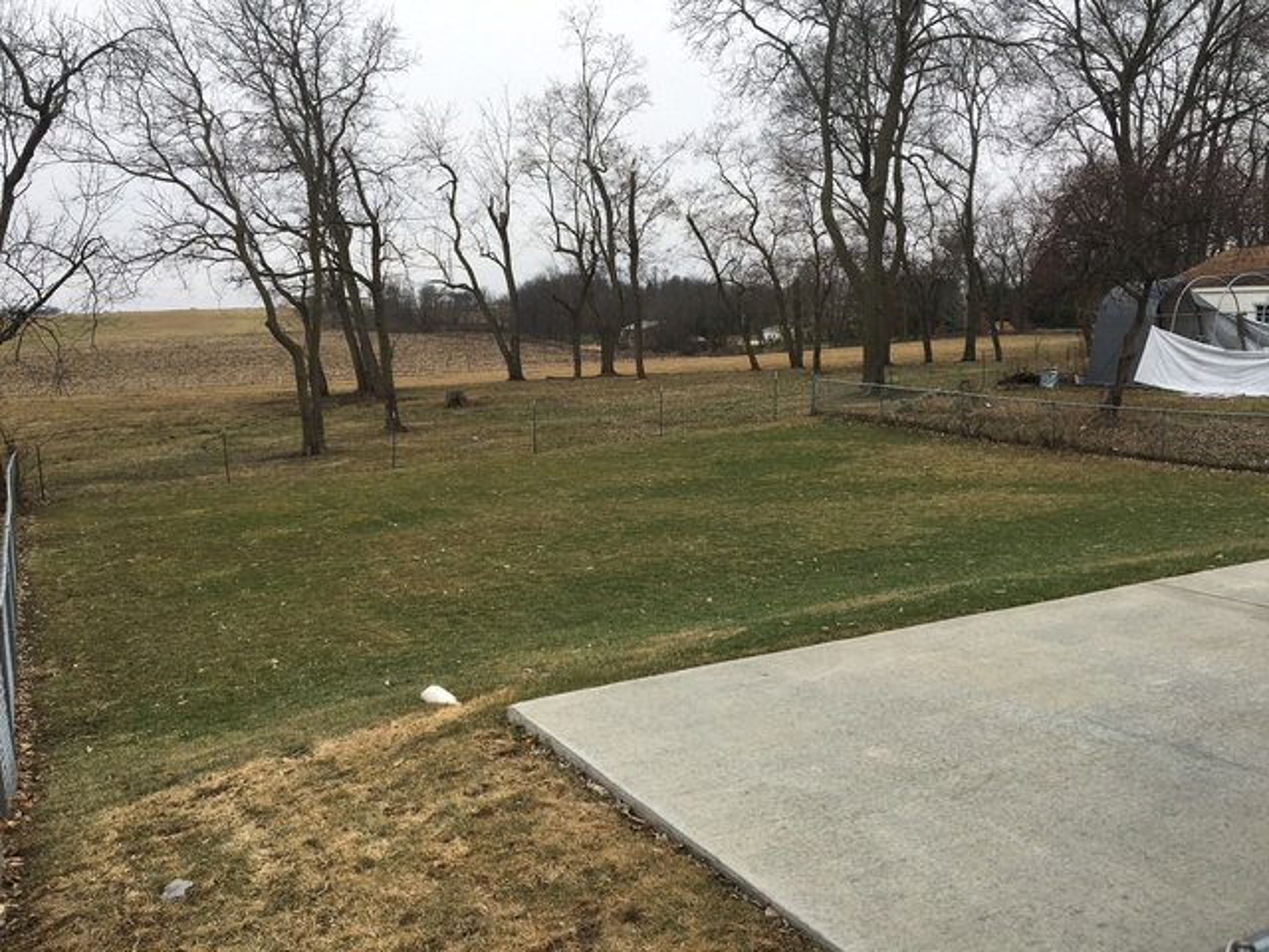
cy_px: 476
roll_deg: -0.8
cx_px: 634
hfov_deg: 61.7
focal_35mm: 29
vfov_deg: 48.2
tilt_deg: -8.9
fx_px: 1063
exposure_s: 1/218
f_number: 2.2
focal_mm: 4.15
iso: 25
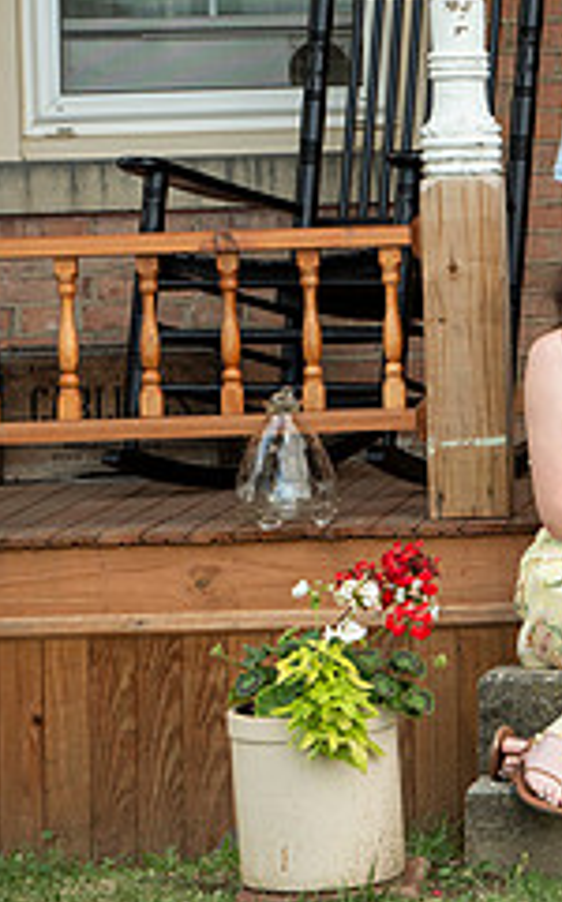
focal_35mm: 295
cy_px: 226
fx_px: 7251
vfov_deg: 7.1
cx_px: 1079
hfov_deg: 4.4
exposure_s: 1/125
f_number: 5.6
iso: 320
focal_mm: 120
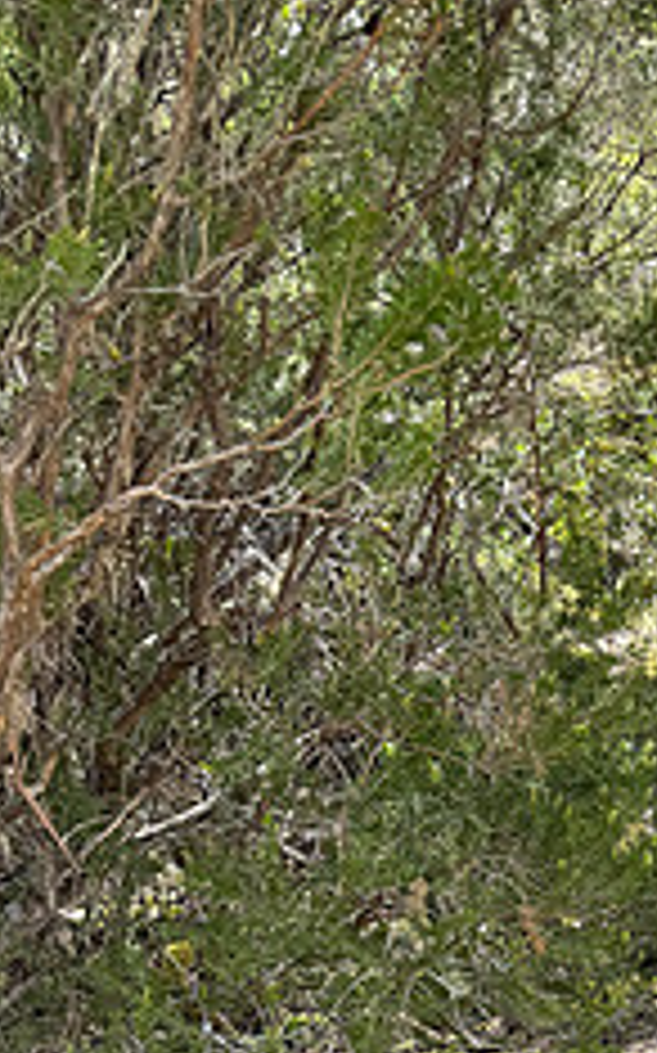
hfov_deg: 19.7
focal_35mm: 63
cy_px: 1228
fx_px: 1807
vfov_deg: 28.7
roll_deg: +2.8
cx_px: 722
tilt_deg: -24.5
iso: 80
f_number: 1.78
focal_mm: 6.86
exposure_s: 1/121
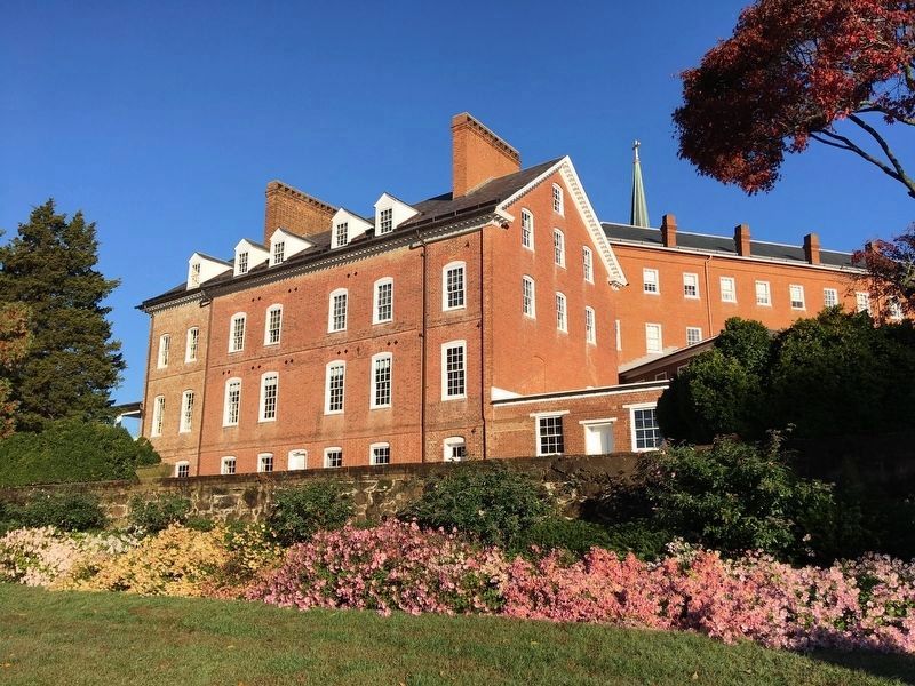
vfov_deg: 48.2
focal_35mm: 29
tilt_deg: +13.0
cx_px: 458
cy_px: 343
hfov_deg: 61.7
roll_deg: -0.2
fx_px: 767
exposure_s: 1/1374
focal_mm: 4.15
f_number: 2.2
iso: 25
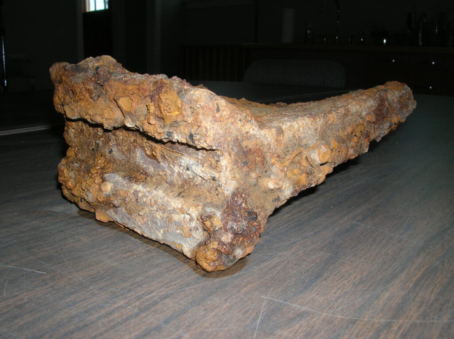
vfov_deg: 40.6
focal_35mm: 35
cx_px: 227
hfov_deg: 52.7
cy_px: 170
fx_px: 459
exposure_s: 1/60.1
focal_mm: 5.8
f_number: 5.6
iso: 50
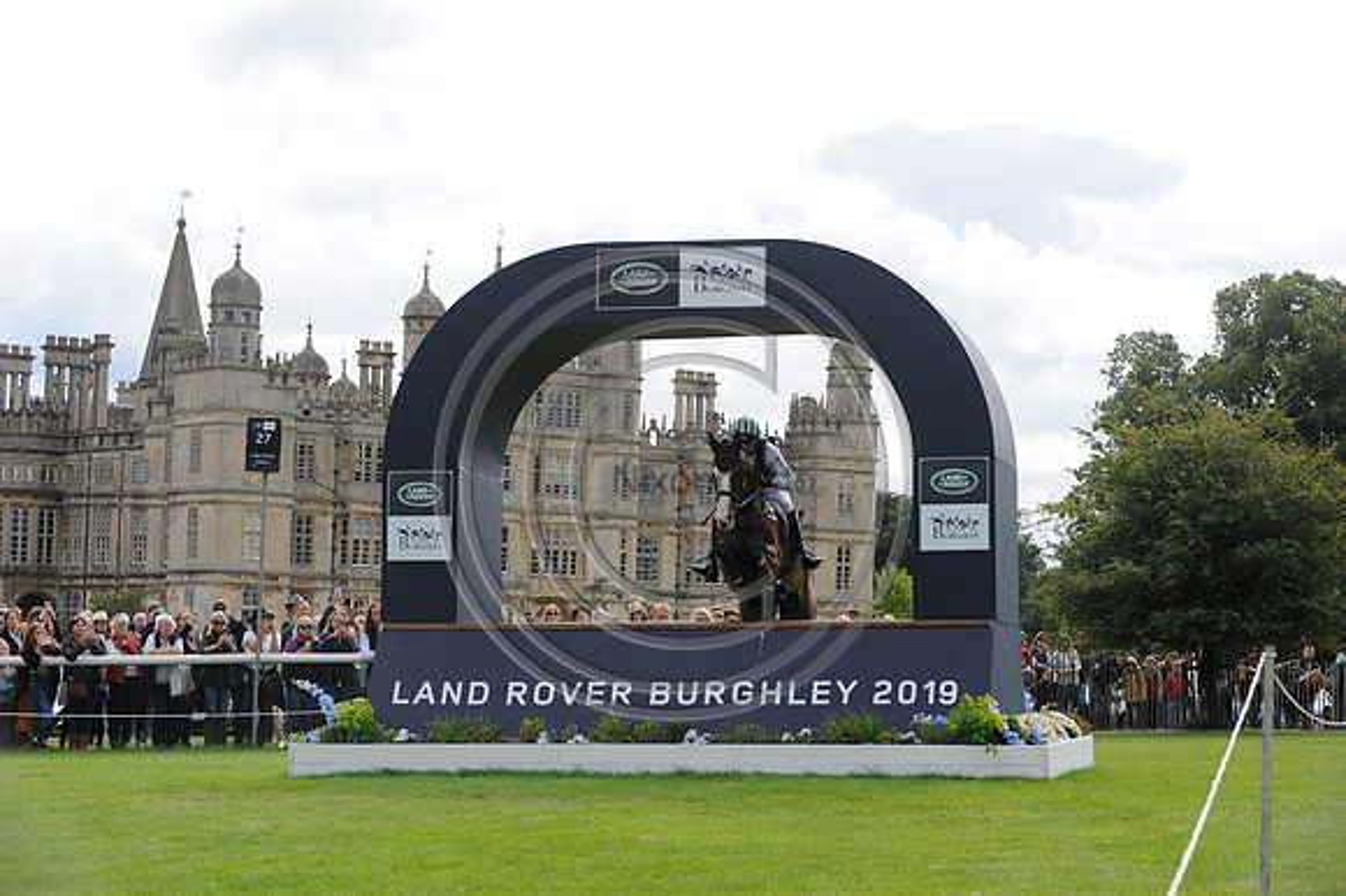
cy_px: 448
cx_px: 673
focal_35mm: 98
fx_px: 3662
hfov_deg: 20.8
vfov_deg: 13.9
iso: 1600
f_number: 6.3
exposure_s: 1/3200
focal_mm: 98
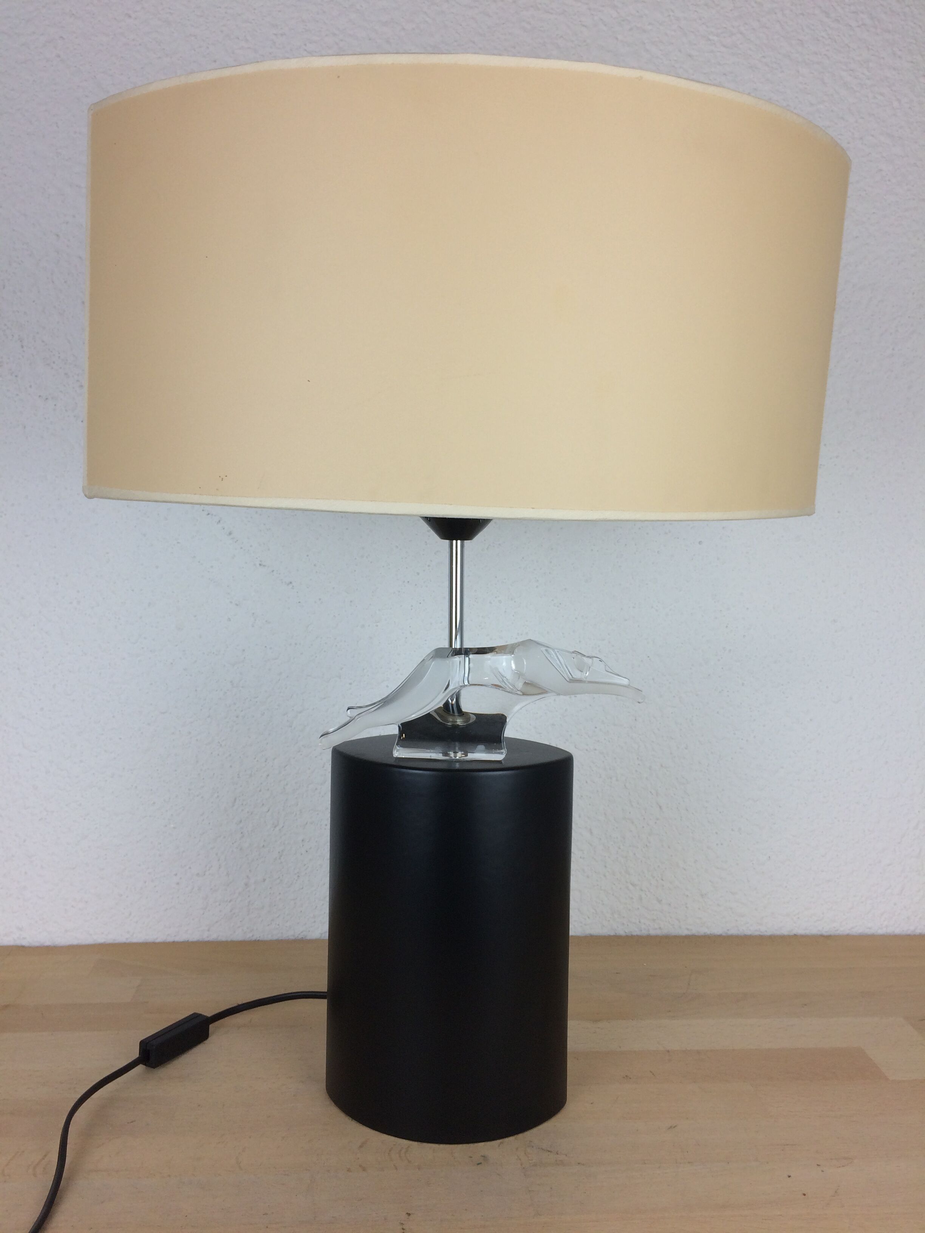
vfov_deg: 61.7
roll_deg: +0.1
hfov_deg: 48.2
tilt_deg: -5.7
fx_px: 1033
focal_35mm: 29
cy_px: 616
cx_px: 462
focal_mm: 4.15
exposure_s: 1/100
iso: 50
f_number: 2.2
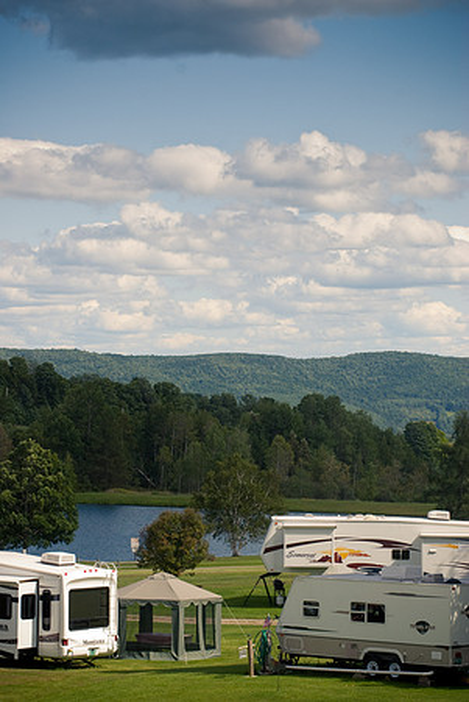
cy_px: 351
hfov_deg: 11.4
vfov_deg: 17.0
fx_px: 2339
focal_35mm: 120
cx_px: 234
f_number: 8
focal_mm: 80
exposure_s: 1/320
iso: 200
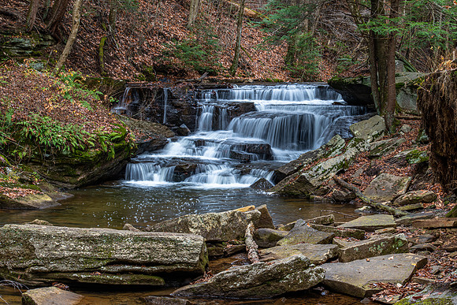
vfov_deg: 21.8
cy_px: 150
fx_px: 790
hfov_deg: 32.2
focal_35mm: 62
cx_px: 250
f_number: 14
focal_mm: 55
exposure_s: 1/3
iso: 64
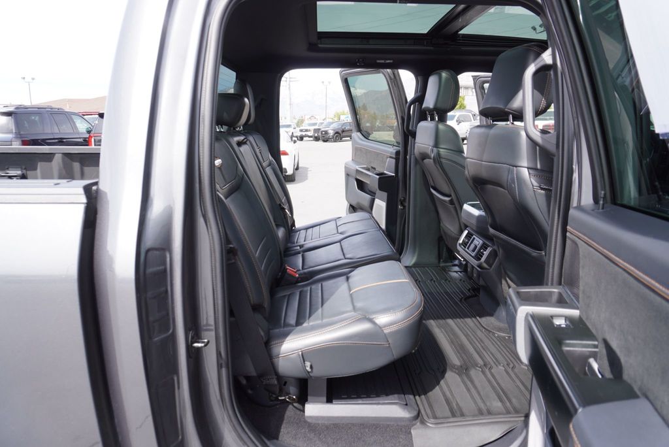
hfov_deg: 73.7
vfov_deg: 53.2
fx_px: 446
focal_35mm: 24
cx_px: 334
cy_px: 224
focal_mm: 16
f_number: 5.6
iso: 100
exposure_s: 1/125
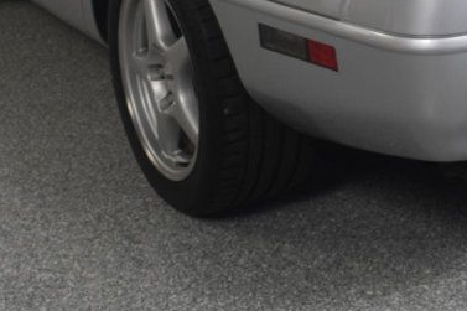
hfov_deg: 18.9
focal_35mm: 106
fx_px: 1374
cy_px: -62
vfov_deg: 12.6
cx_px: 425
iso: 100
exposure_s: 1/160
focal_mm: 26
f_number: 11
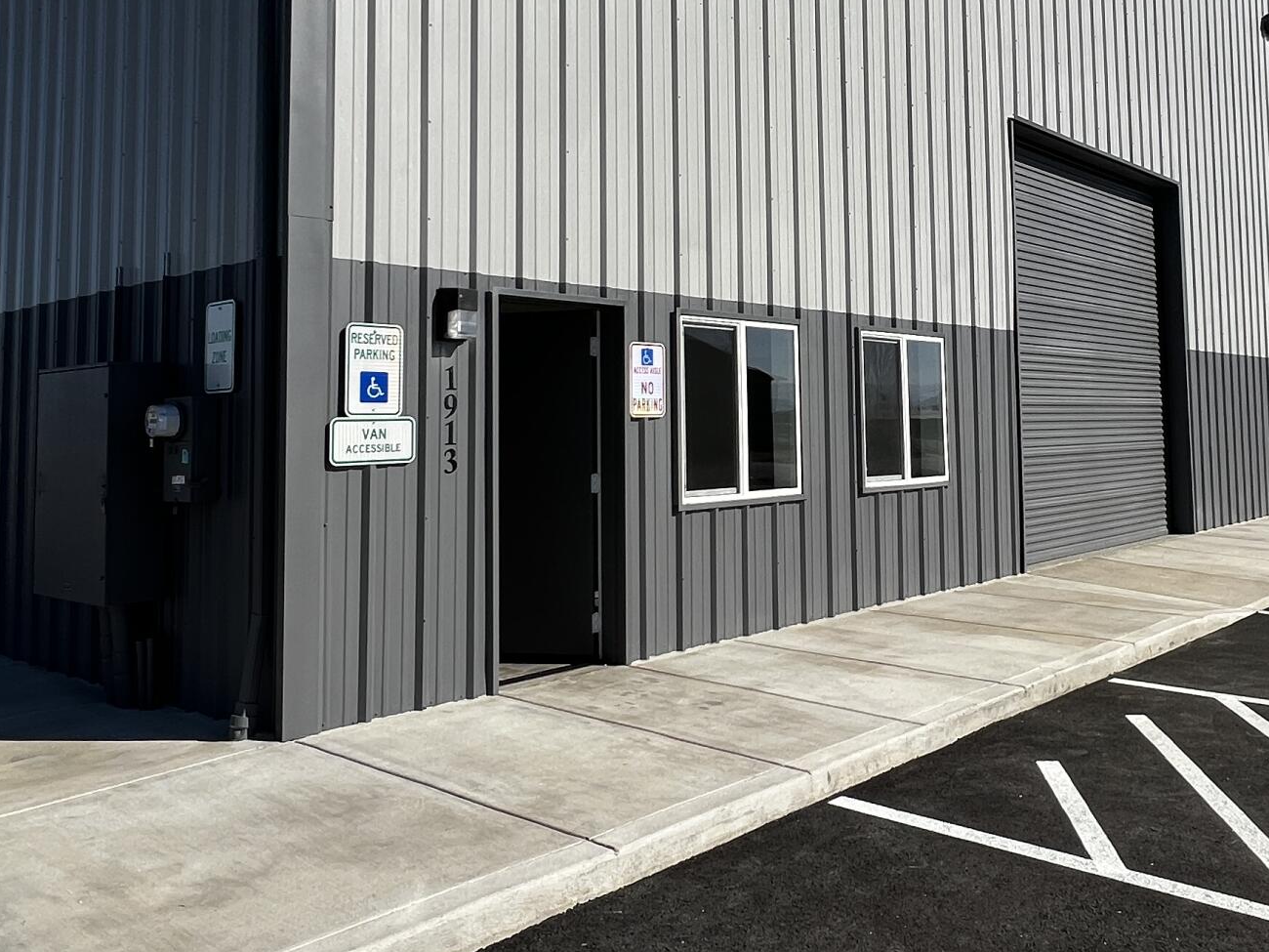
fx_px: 1100
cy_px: 341
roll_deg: +0.8
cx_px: 821
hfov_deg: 58.9
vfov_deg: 46.3
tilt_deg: +1.7
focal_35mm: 30
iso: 32
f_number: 1.8
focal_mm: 1.57
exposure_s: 1/2950
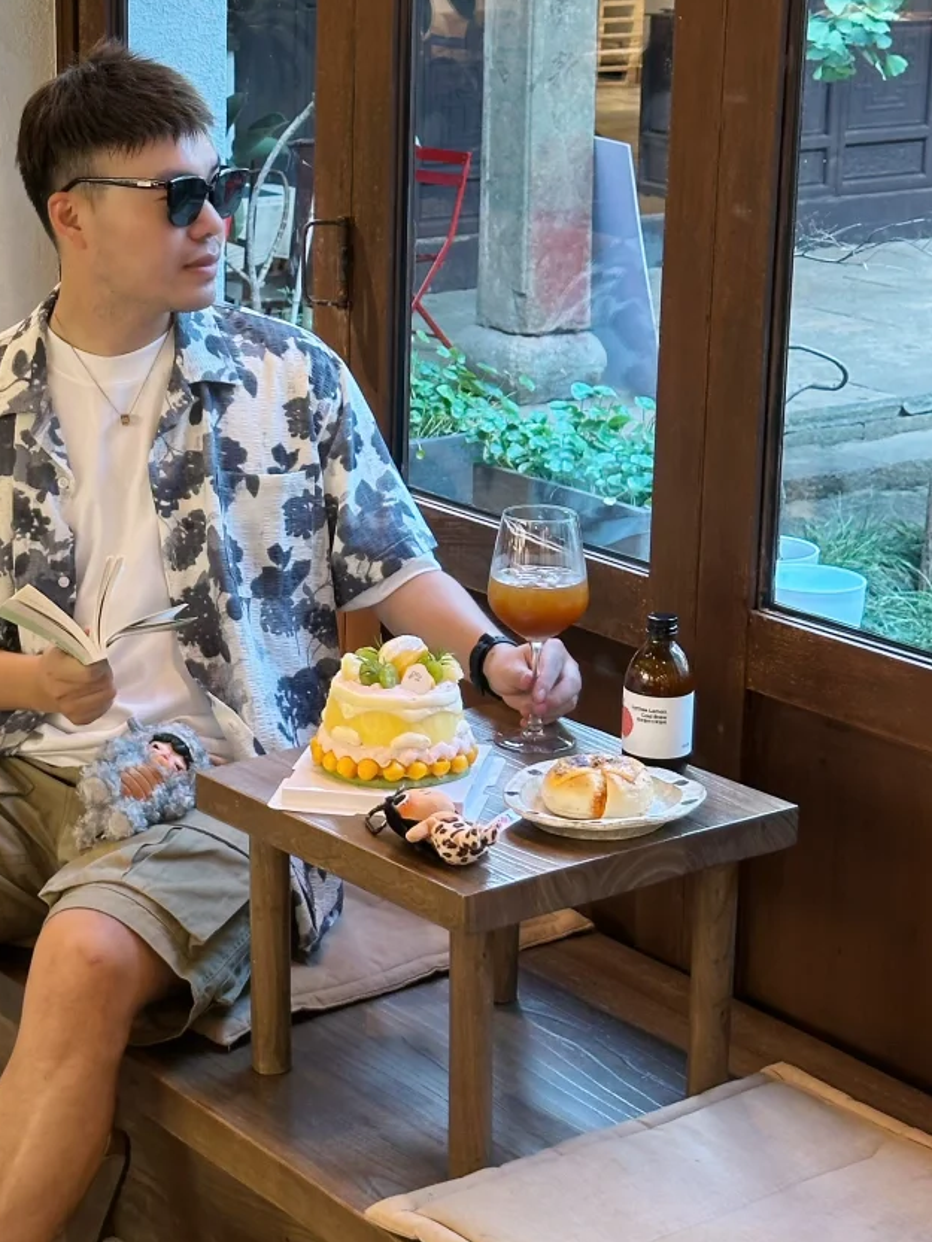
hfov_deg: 17.7
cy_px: 552
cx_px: 234
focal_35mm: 83
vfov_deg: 23.5
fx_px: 2979
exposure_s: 1/50
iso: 80
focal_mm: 6.86
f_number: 1.78
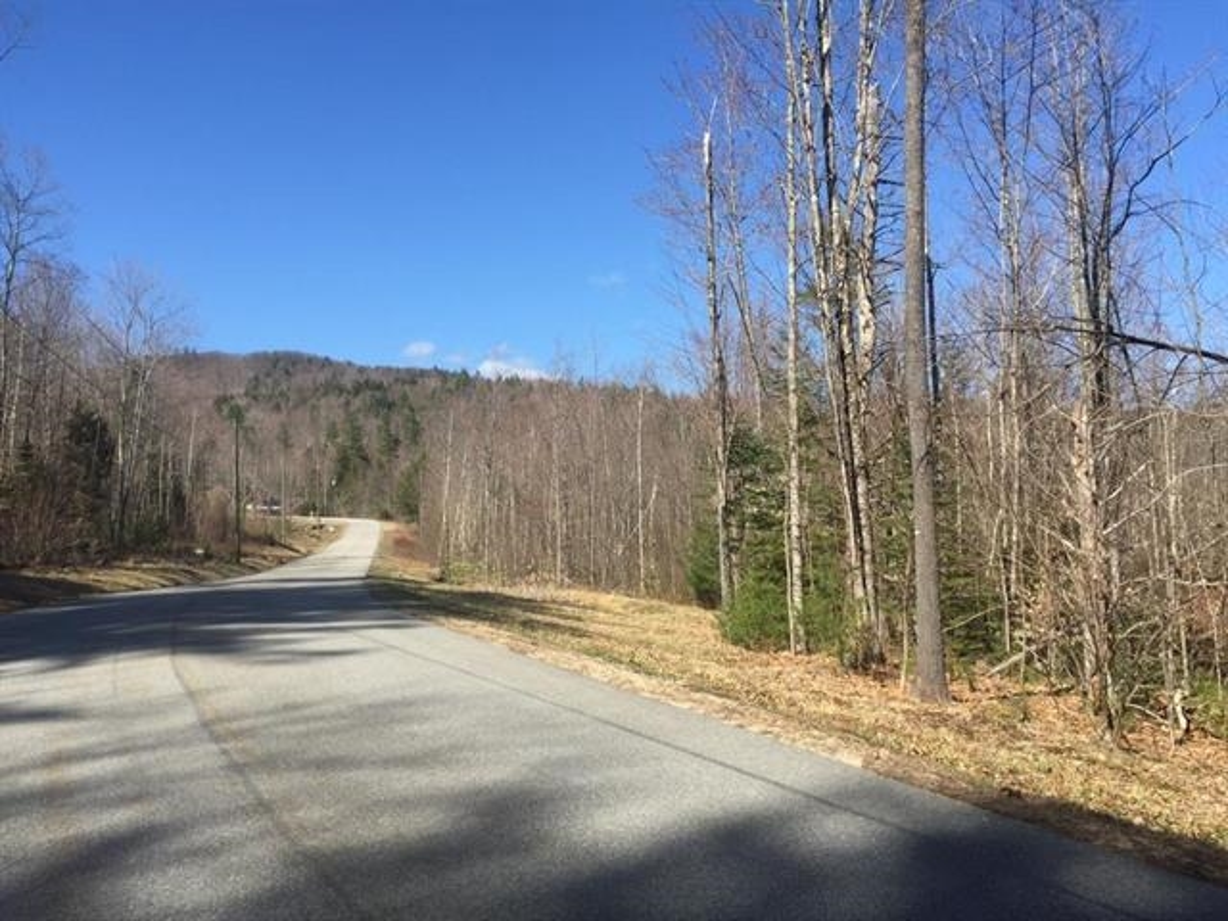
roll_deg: +2.4
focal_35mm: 29
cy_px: 460
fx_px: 1029
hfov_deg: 61.7
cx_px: 614
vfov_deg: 48.2
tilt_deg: +3.5
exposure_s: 1/1364
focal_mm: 4.15
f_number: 2.2
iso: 32
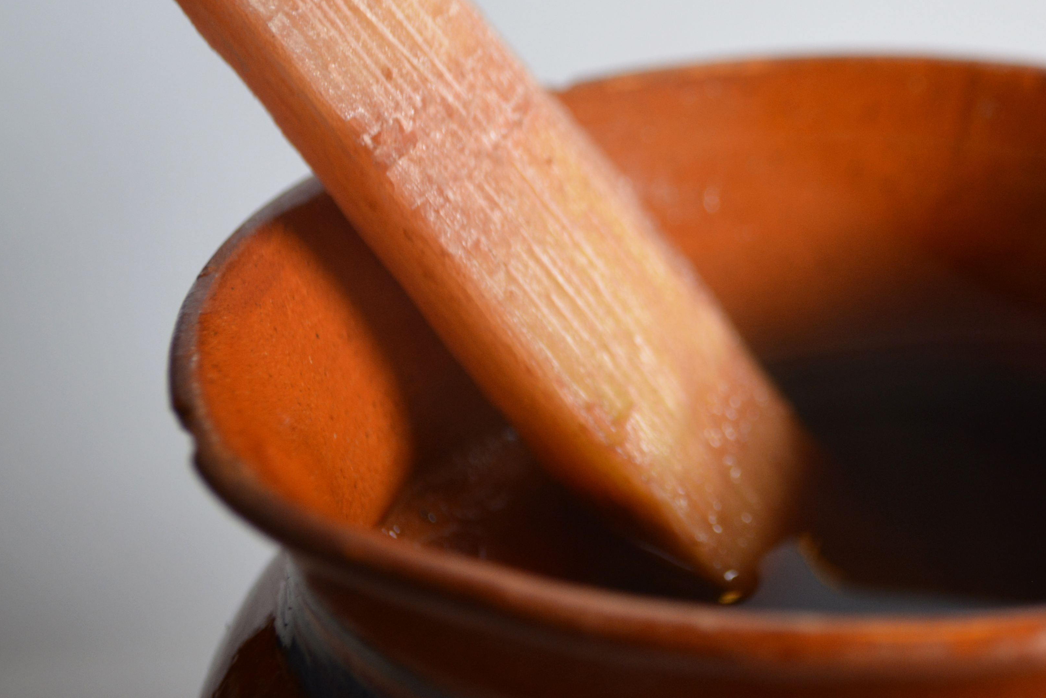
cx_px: 914
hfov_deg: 19.9
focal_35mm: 101
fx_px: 2935
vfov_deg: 13.5
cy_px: 276
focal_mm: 36
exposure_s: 1/80
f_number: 5
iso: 400
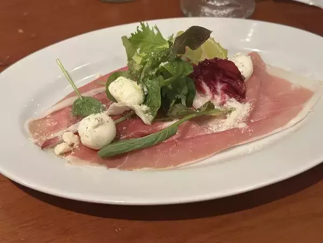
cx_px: 162
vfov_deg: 30.3
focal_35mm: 48
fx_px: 448
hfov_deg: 39.7
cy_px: 122
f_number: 1.78
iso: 320
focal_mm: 6.86
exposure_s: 1/60
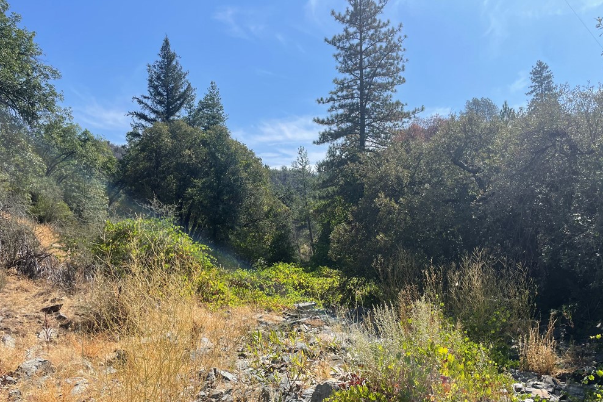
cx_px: 308
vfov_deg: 46.3
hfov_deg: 65.5
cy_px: 221
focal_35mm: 28
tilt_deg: +4.3
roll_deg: -0.6
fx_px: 469
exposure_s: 1/3040
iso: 32
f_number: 1.6
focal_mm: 4.2
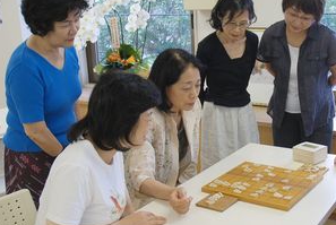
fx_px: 467
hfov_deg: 39.0
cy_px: 119
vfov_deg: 27.1
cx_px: 230
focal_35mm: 50
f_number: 3.8
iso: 200
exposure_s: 1/50
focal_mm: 22
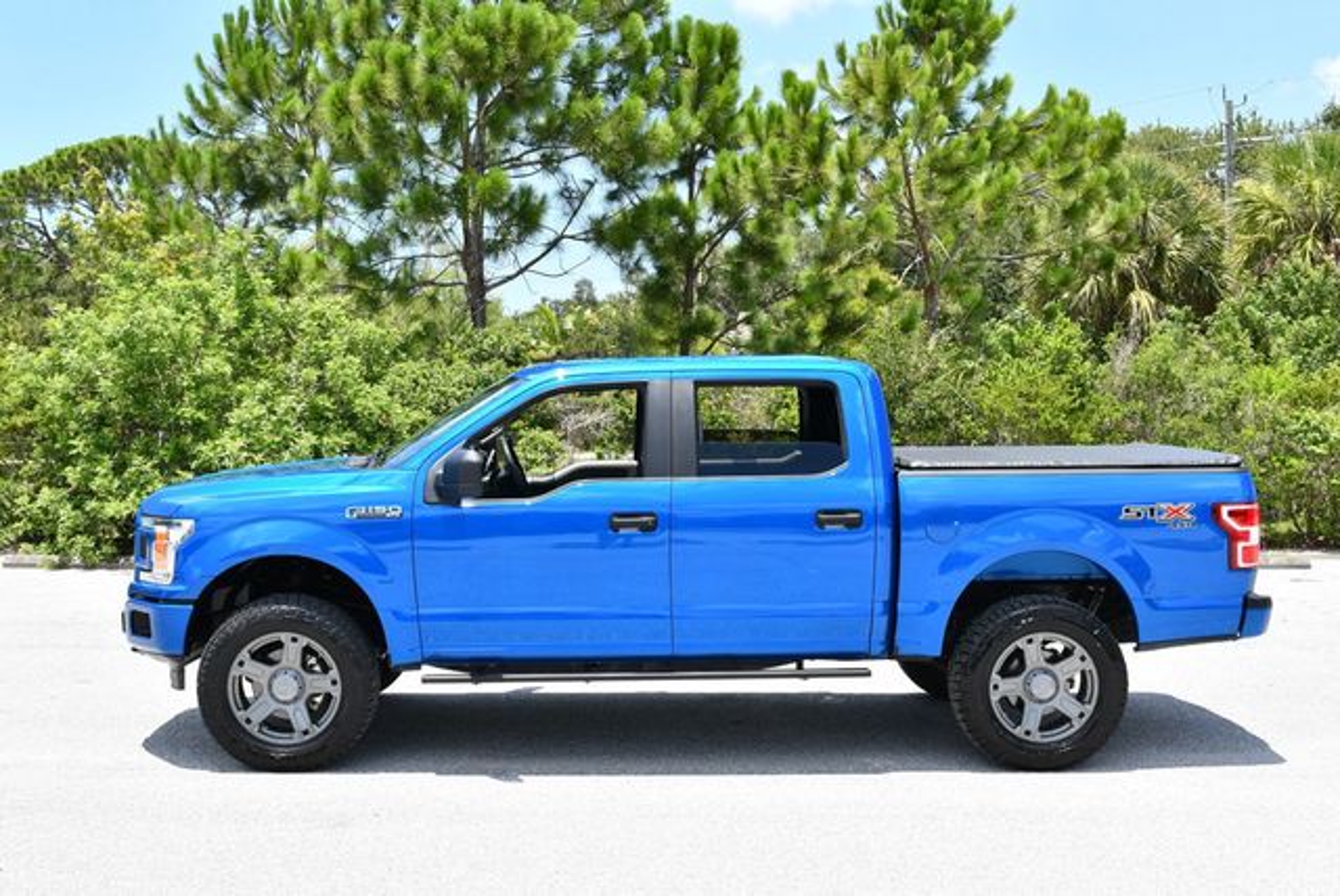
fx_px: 1639
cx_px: 670
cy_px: 448
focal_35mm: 44
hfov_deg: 44.5
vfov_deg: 30.6
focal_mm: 22
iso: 180
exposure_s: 1/250
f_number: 8
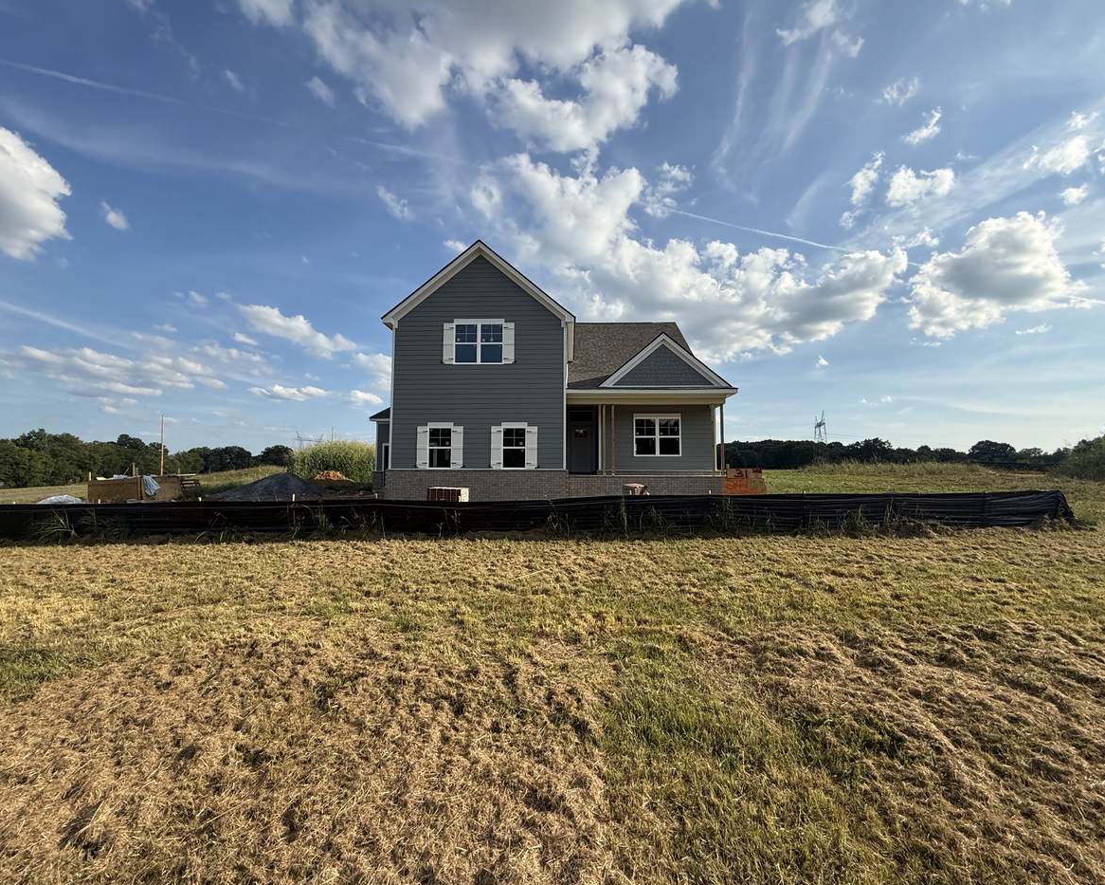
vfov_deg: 84.0
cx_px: 560
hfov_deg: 96.8
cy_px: 440
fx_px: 491
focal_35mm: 15
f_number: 2.2
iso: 50
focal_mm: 2.22
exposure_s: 1/1698
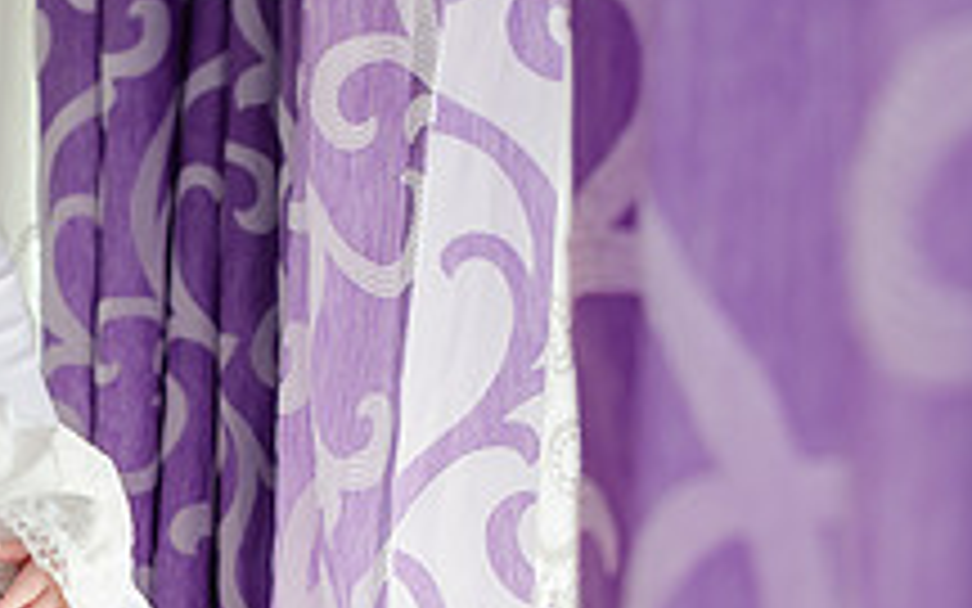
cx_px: -184
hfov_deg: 17.3
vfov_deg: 11.4
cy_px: 261
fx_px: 3046
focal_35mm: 115
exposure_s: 1/250
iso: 400
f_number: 4
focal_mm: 38
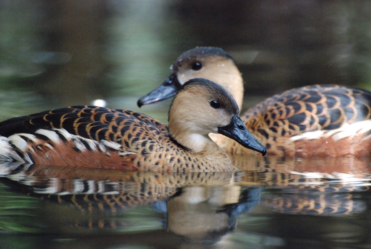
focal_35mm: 450
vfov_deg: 3.1
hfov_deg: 4.6
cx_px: 186
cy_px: 124
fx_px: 4648
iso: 3200
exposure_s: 1/800
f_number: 5.6
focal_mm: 300
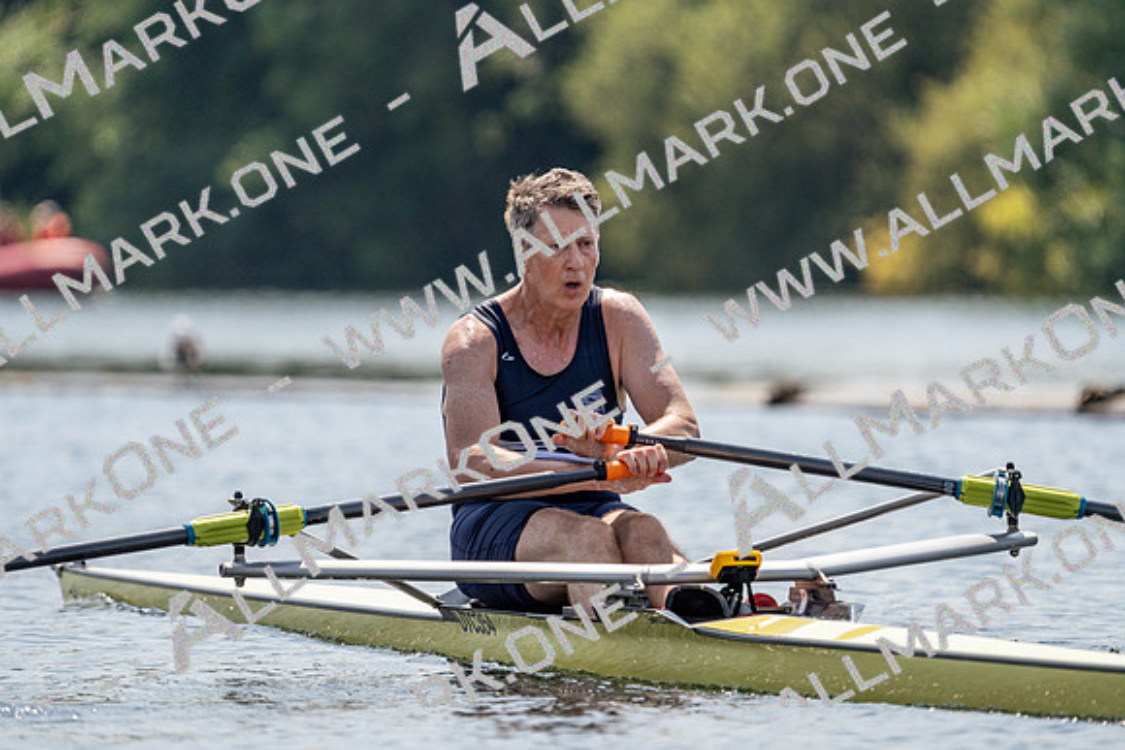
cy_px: 375
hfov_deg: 4.6
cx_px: 562
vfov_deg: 3.0
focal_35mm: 452
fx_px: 14128
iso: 200
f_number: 6.3
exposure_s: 1/1600
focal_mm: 452
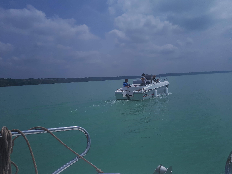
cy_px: 89
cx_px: 112
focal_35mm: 28
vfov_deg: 49.7
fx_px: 188
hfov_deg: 63.4
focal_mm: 3.6
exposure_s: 1/5714
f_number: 1.9
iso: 40
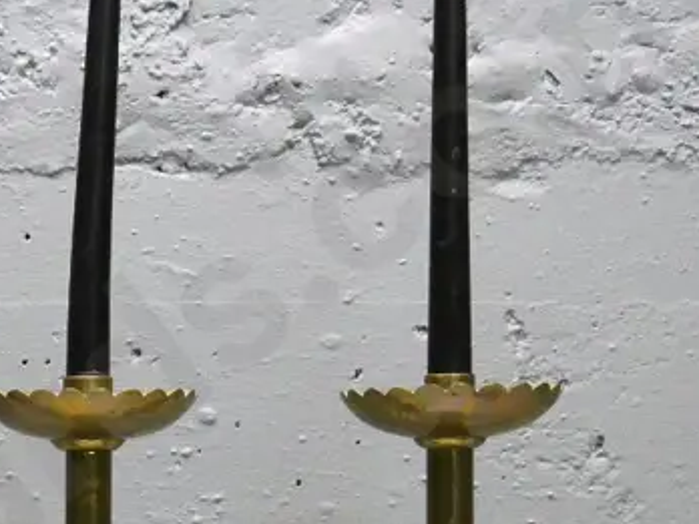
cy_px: 556
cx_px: -94
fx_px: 2140
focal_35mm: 106
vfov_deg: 13.7
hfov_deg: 17.8
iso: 3200
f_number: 5
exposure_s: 1/200
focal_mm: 18
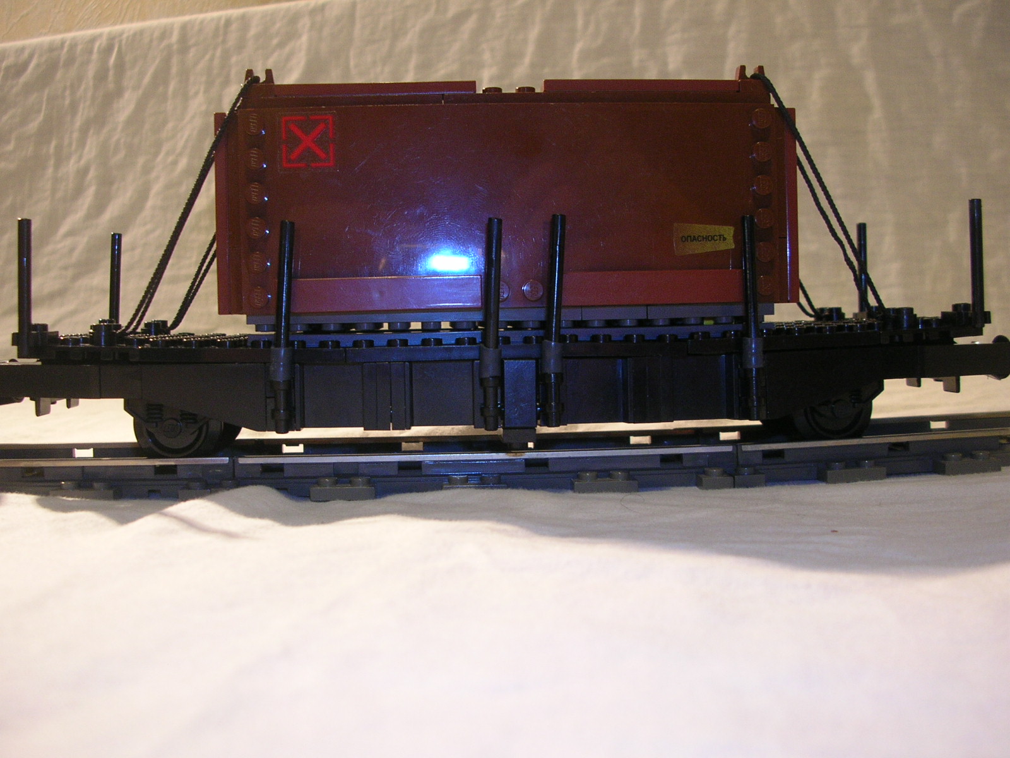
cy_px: 379
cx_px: 505
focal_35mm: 35
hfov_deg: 52.6
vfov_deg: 40.7
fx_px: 1021
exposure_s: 1/6.8
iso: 91
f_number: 2.8
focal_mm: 5.8
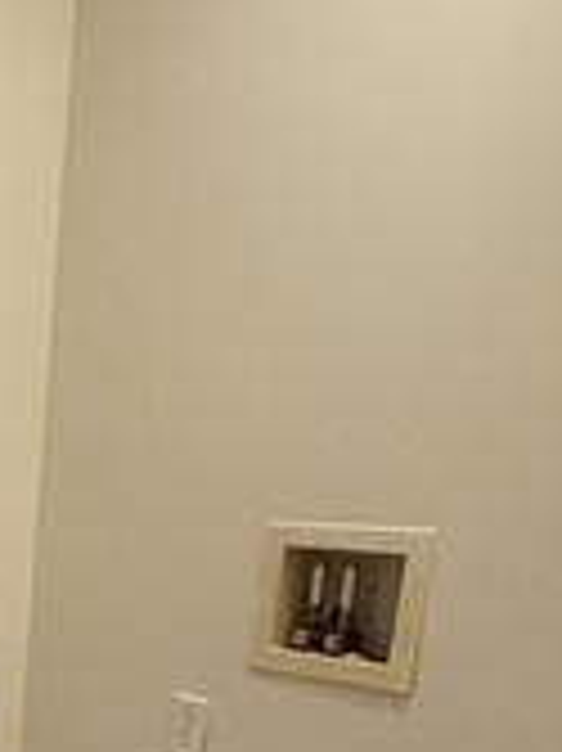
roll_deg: -0.5
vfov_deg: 31.5
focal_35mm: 56
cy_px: 768
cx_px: -288
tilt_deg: -13.7
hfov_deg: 21.7
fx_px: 1214
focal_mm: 2.22
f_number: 2.2
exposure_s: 1/120
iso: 250
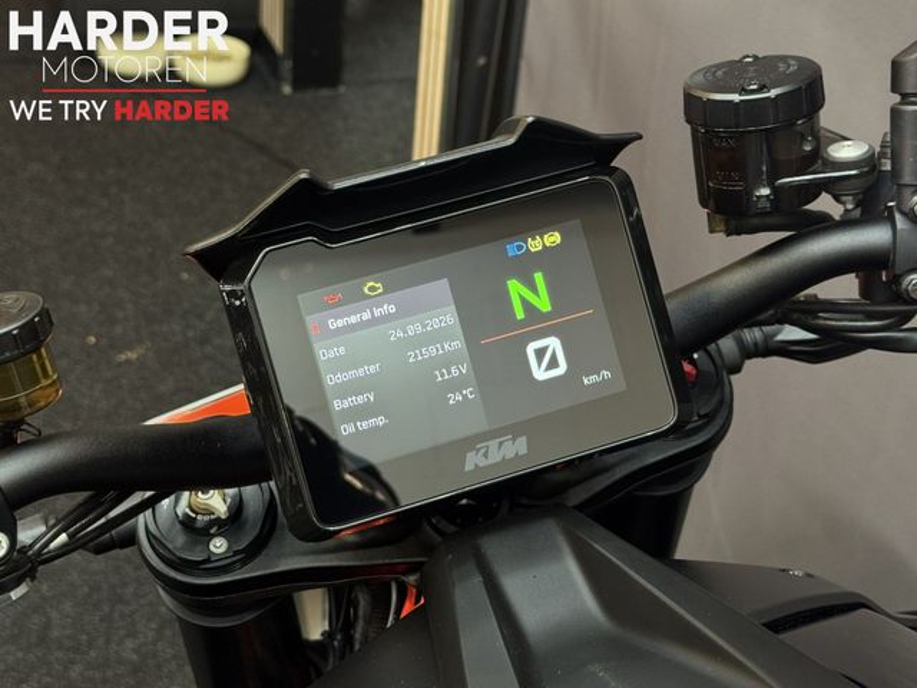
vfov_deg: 30.3
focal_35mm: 48
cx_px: 458
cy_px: 344
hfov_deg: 39.7
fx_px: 1272
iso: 125
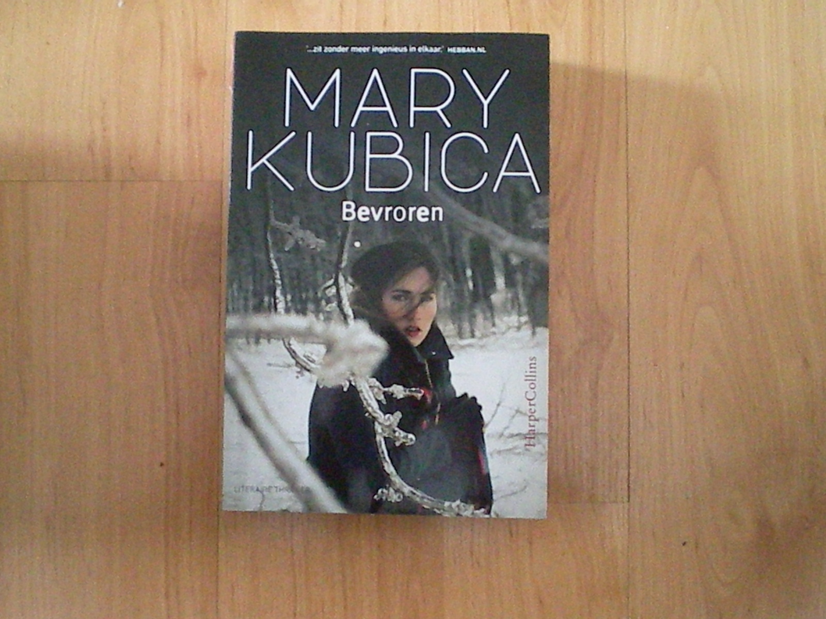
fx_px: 907
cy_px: 310
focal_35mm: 38
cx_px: 413
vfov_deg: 37.7
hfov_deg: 49.0
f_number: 3.1
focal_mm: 6.3
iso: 1800
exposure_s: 1/52.1
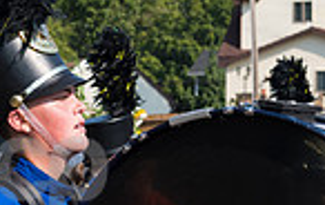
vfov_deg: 6.3
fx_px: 1864
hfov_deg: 9.9
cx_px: 40
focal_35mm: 210
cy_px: 199
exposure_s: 1/800
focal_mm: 52
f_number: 6.3
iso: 320
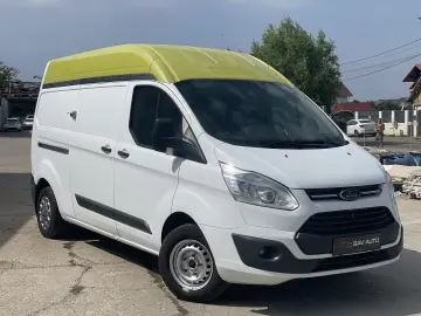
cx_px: 210
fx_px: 632
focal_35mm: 52
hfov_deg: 36.8
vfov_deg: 28.0
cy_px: 158
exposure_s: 1/5988
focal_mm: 6
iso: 32
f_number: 2
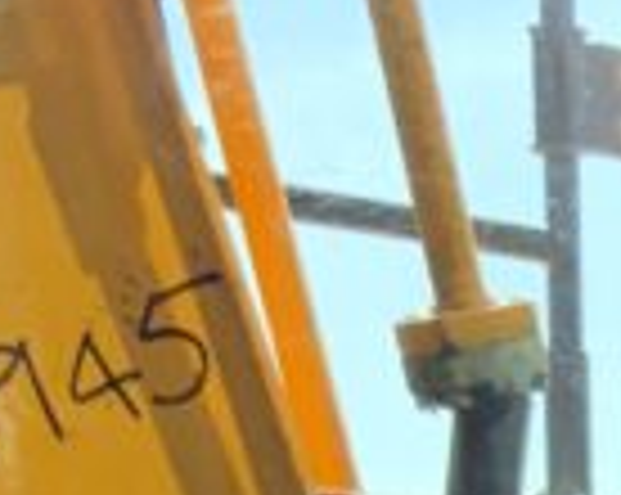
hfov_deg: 8.4
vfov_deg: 7.0
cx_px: 1521
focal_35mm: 210
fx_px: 3854
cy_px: 1170
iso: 16
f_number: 1.8
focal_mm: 3
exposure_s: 1/353
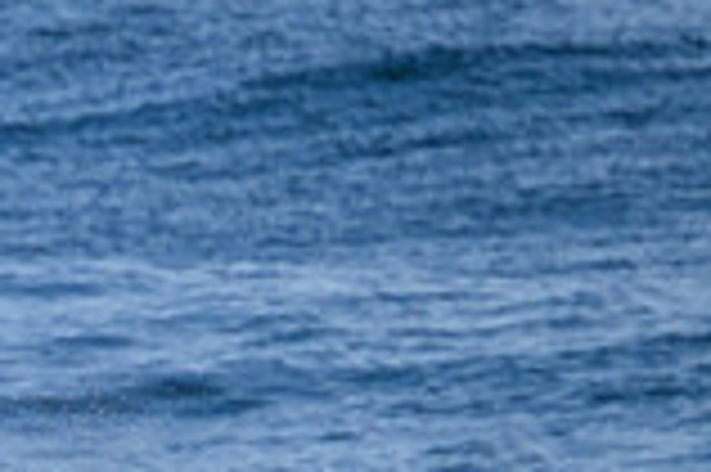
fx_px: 57965
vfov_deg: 0.5
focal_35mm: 2938
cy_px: 726
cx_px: -536
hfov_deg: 0.7
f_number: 11
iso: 1250
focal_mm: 800
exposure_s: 1/2000
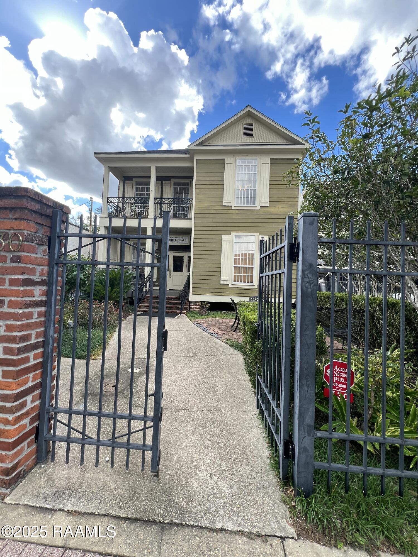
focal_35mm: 13
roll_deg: -3.8
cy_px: 278
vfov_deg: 106.2
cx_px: 209
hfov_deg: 89.9
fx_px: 209
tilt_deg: +2.3
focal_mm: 1.57
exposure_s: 1/314
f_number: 1.8
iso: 32
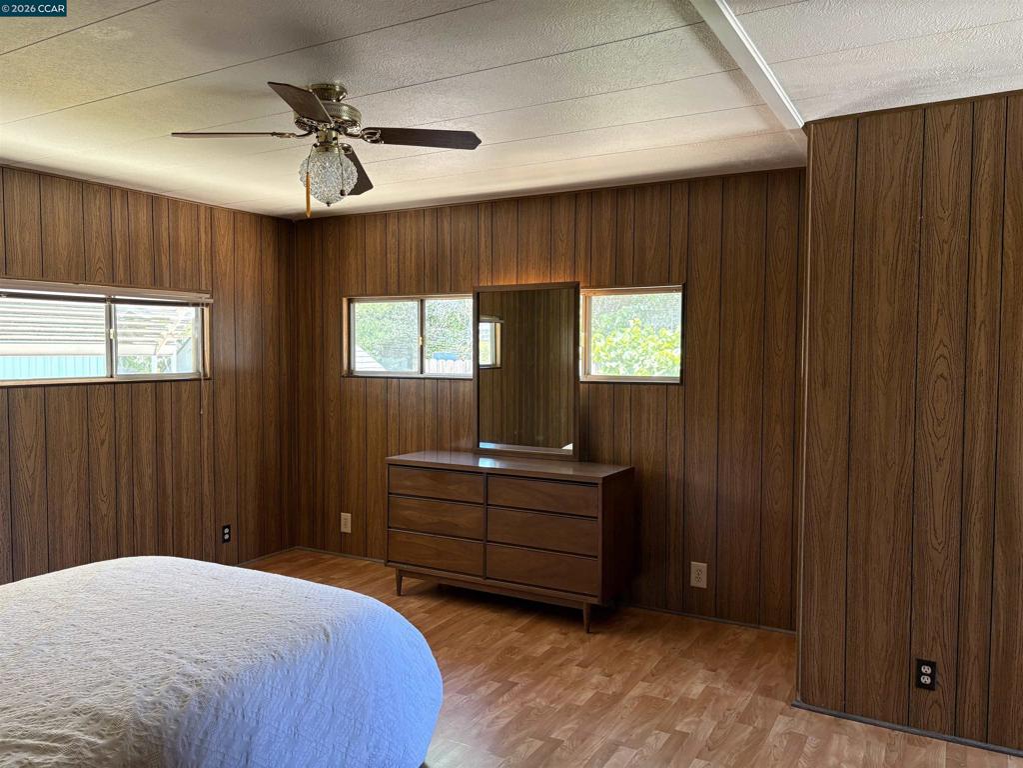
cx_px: 512
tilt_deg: -1.4
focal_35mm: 26
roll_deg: -0.1
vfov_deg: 53.1
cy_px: 384
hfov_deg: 67.3
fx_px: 768
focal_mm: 5.96
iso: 160
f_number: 1.6
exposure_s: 1/60
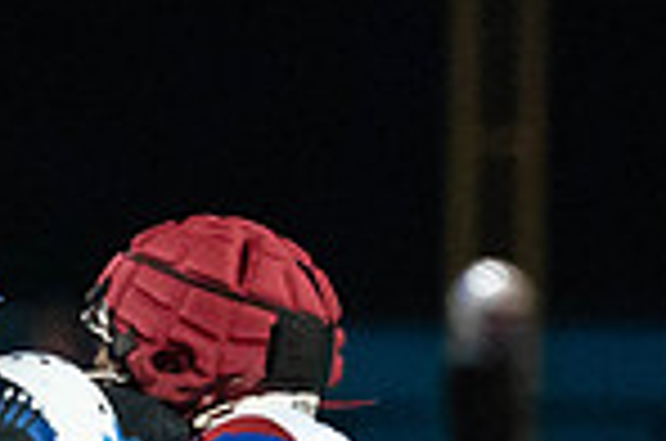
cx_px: 252
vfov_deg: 1.1
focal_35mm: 1239
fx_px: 22872
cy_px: 782
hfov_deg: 1.7
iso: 12800
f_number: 2.8
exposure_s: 1/1000
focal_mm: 200
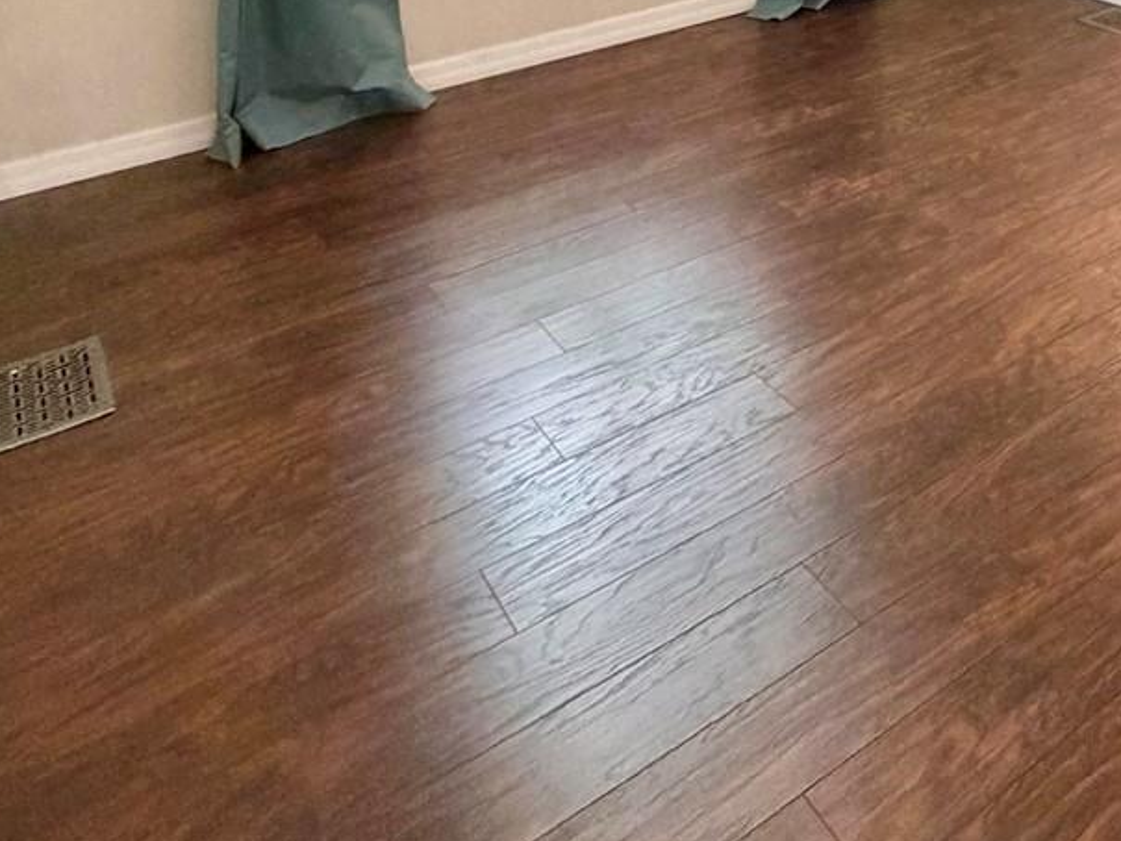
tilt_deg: -7.3
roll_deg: +2.3
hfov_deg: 47.5
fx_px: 1198
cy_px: -172
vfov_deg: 32.0
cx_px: 889
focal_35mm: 37
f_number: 2.2
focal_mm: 2.22
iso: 500
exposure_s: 1/60
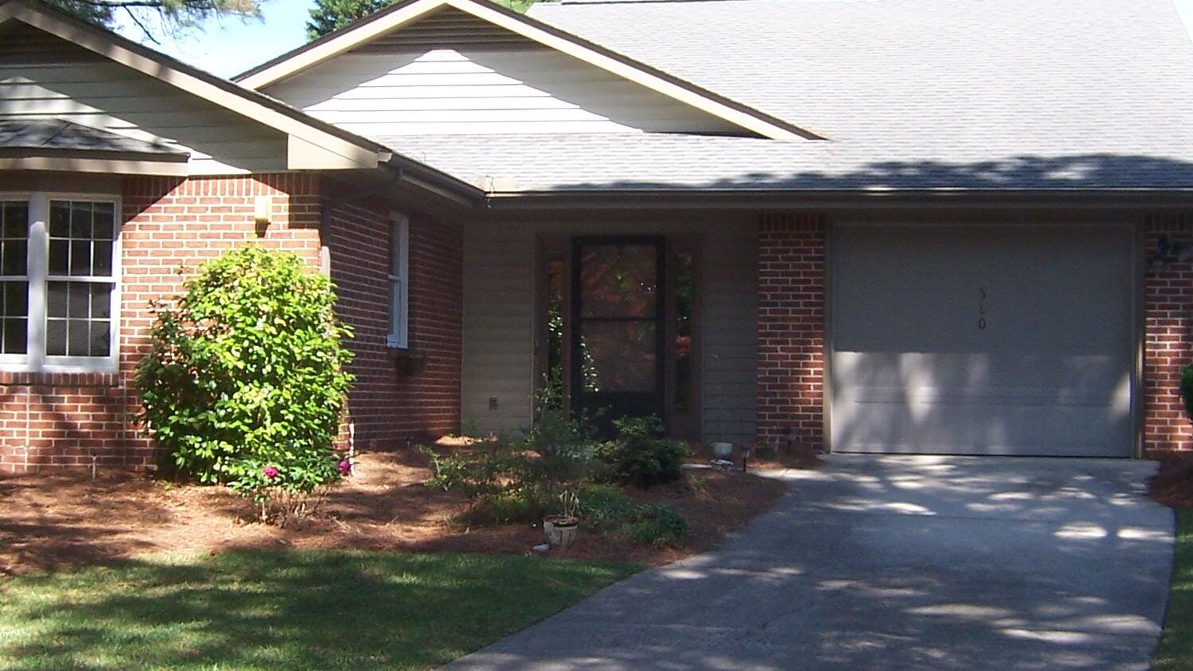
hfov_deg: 33.7
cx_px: 453
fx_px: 1961
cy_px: 310
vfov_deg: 19.4
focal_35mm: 62
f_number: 3.4
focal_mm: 5.5
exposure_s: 1/250
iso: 80
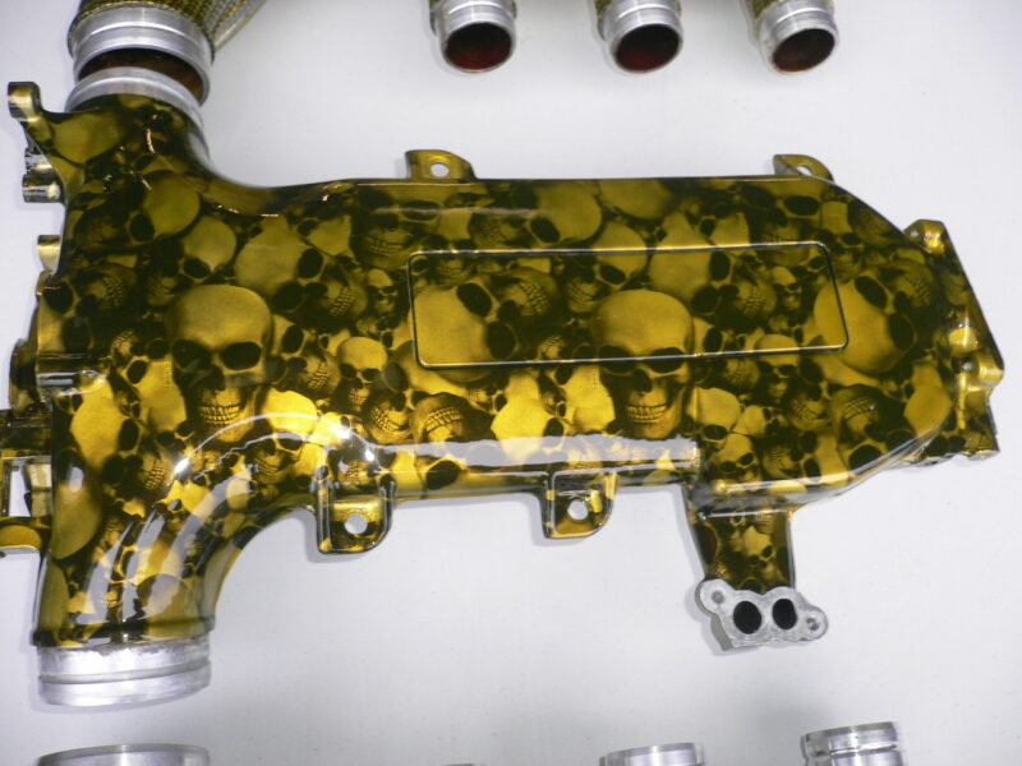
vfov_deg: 40.7
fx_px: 1033
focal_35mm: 35
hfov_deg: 52.6
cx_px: 511
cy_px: 383
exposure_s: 1/30
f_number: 2.8
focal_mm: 5.8
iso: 80
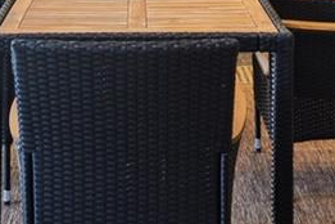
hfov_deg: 22.1
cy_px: -214
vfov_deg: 13.0
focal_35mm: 92
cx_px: 127
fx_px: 856
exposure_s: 1/5
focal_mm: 10
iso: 200
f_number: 8
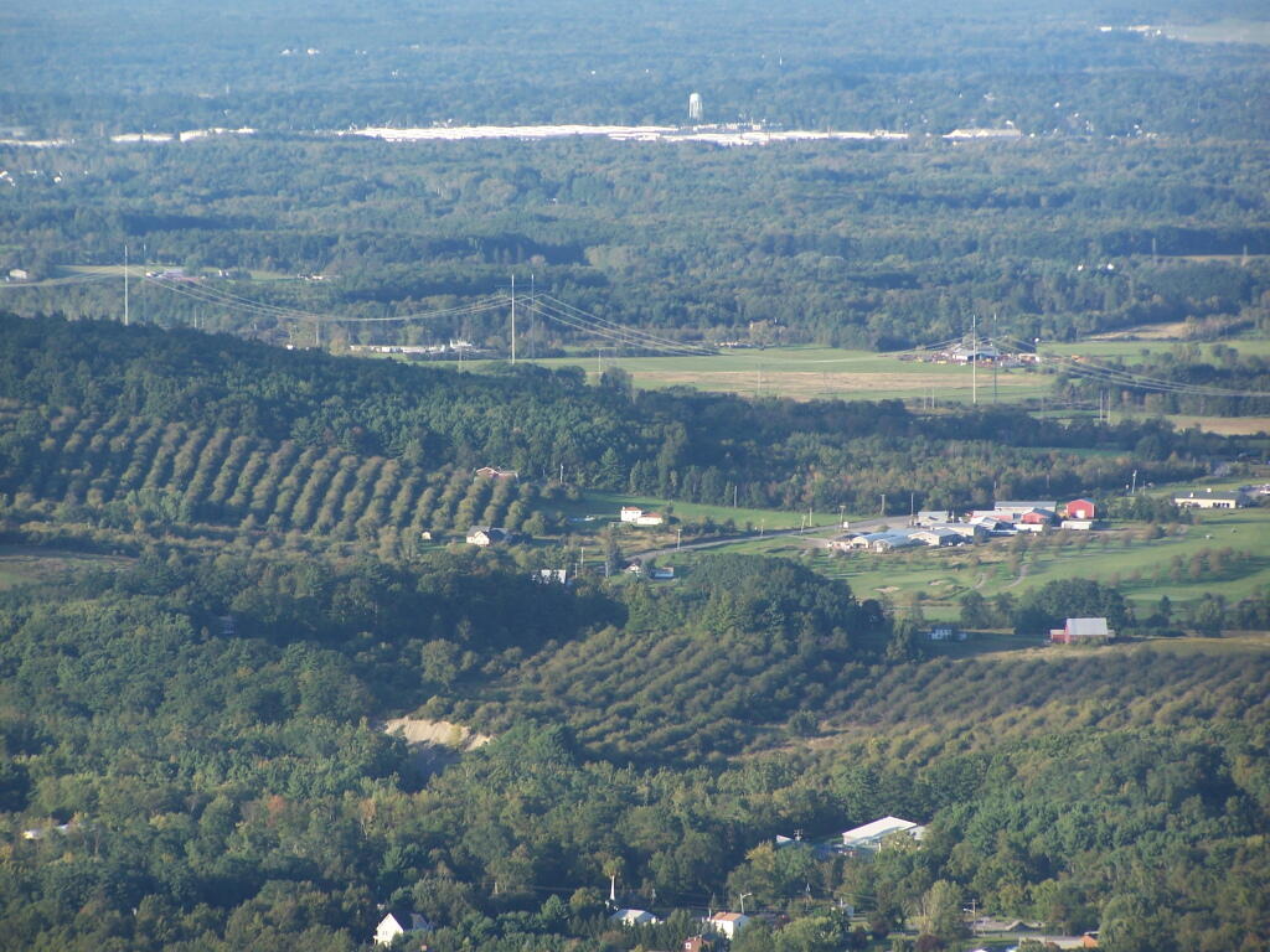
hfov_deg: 8.3
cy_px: 476
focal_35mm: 238
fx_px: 8732
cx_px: 635
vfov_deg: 6.2
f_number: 3.3
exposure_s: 1/400
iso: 80
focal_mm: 39.5
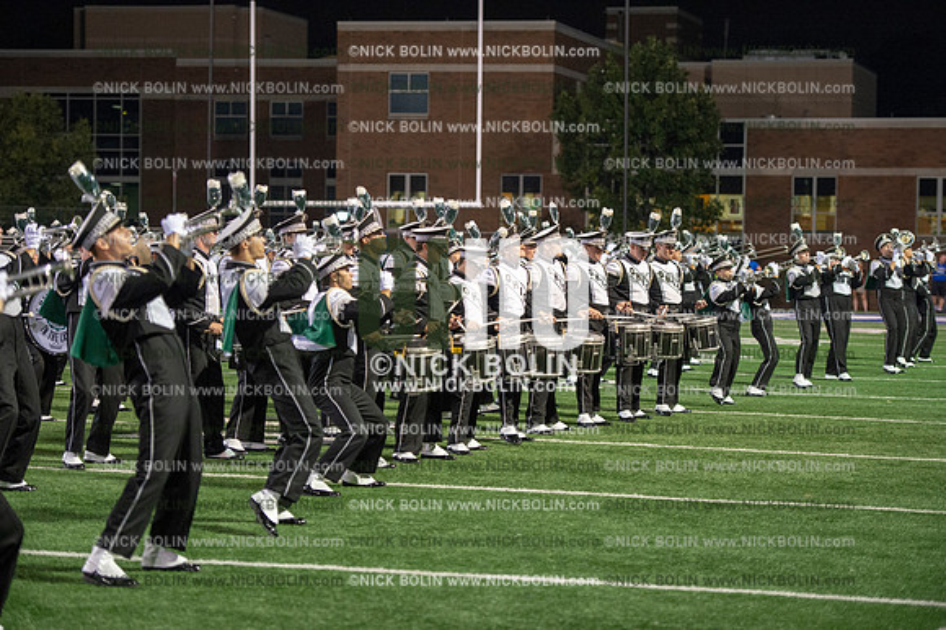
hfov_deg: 20.0
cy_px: 315
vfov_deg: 13.4
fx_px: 2679
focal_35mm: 102
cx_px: 473
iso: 4000
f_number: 2.8
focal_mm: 102
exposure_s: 1/400
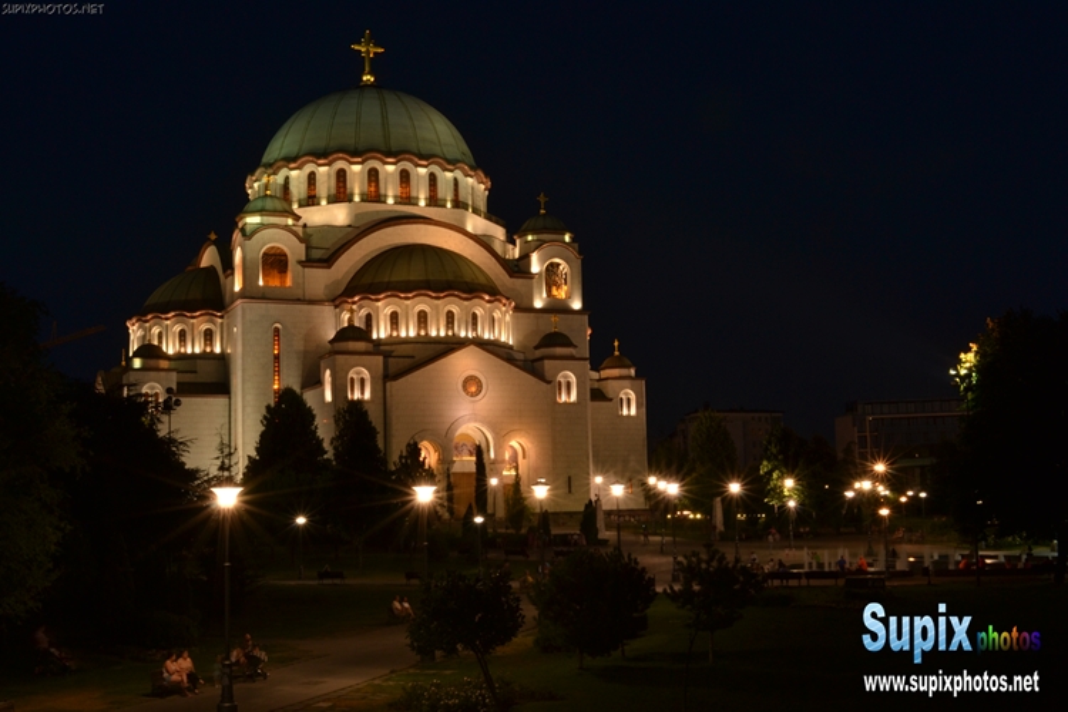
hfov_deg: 43.6
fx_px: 1335
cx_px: 534
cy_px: 356
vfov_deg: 29.9
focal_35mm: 45
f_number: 22
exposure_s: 13
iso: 100
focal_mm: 30
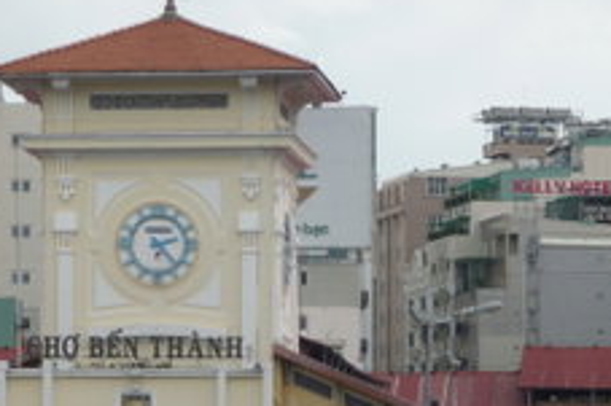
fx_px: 5529
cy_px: 366
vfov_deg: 4.2
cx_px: 135
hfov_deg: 6.3
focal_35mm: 326
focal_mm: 30.5
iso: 100
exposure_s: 1/320
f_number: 4.8
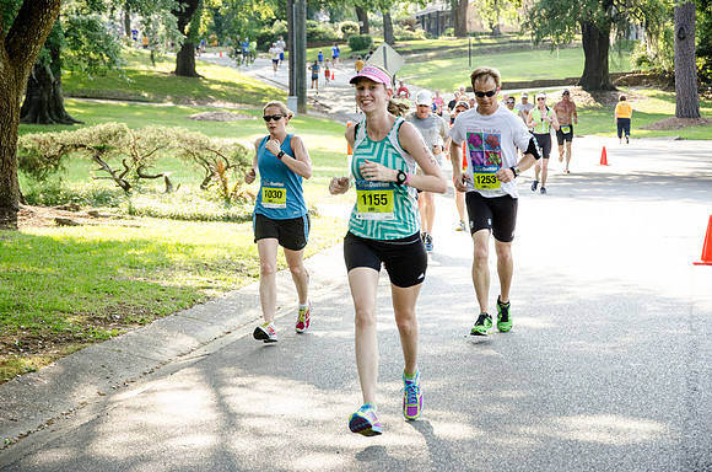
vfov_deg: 11.4
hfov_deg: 17.1
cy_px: 236
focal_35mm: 120
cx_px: 356
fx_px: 2368
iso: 800
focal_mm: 80
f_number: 5.3
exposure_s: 1/640
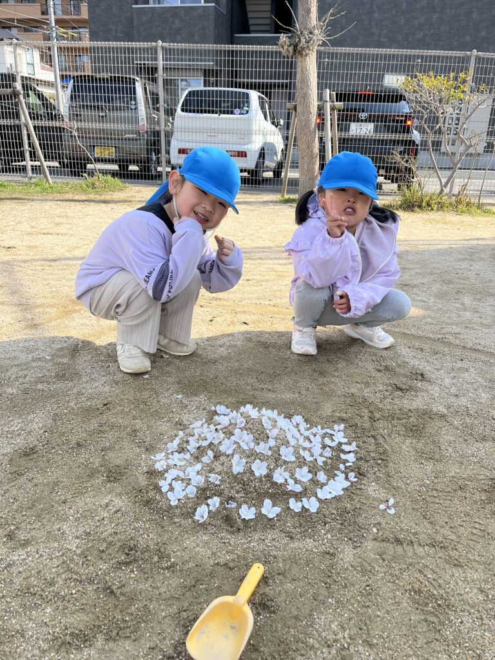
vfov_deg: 67.3
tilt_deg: -23.3
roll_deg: -1.8
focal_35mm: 26
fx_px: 496
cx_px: 248
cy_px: 330
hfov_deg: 53.1
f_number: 1.6
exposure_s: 1/1580
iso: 50
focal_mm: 5.1
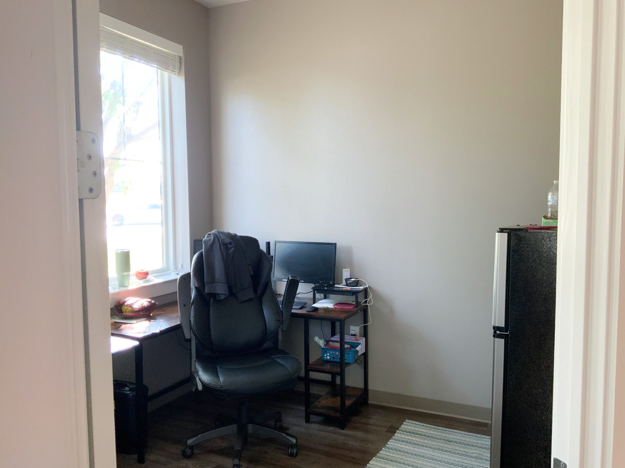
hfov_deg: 61.7
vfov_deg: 48.2
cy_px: 234
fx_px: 524
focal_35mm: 29
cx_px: 312
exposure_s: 1/60
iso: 160
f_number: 1.8
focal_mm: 3
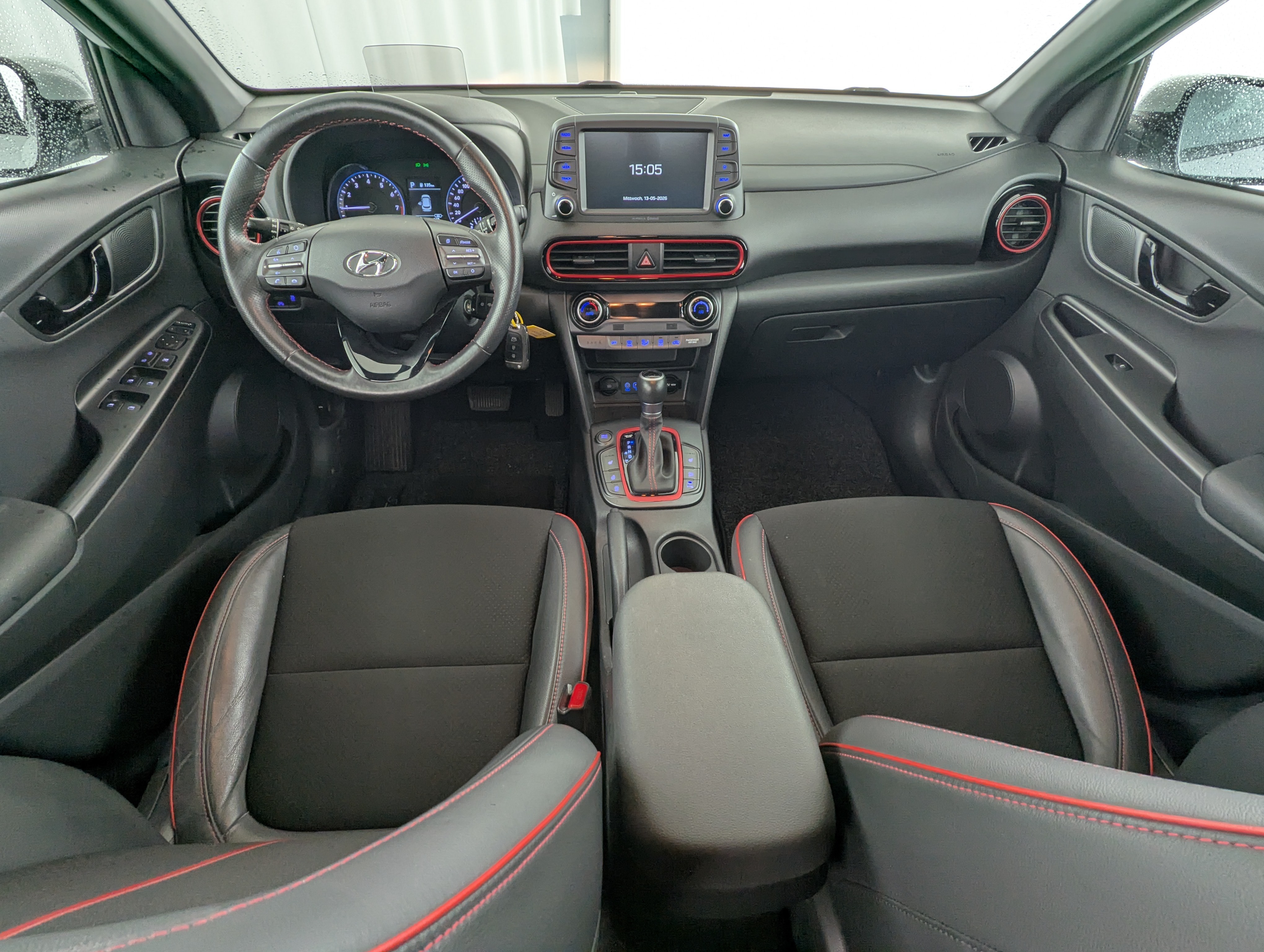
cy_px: 476
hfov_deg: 94.4
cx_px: 632
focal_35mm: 16
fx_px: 585
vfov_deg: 78.2
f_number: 2.2
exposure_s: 1/31
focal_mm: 2.35
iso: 62
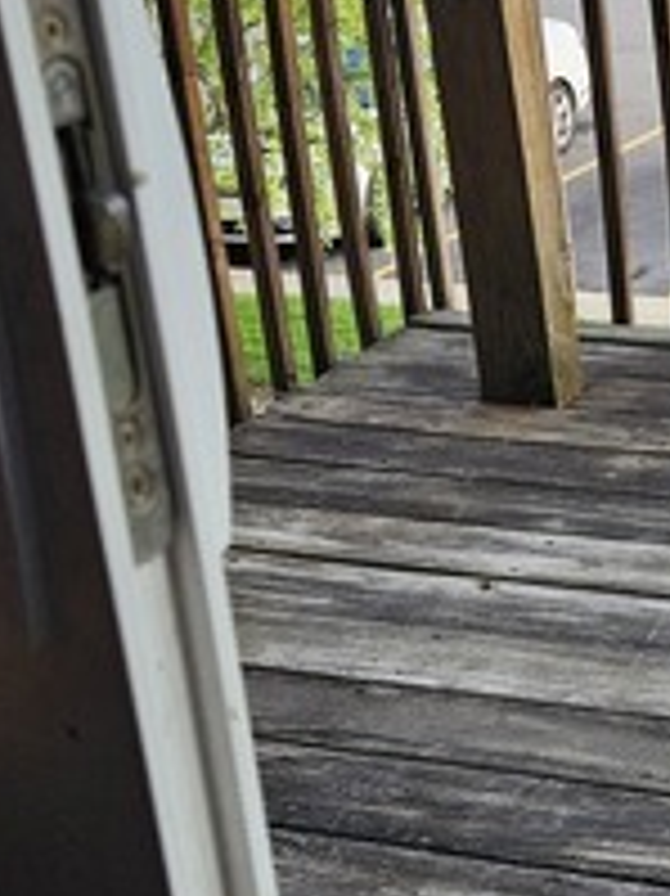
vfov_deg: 25.2
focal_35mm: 77
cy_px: 299
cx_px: 998
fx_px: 1989
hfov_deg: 17.3
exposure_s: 1/364
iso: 50
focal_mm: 5.4
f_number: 1.8
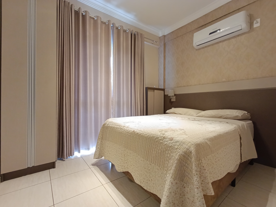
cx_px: 138
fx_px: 128
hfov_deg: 94.5
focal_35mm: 16
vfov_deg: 78.1
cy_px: 104
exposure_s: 1/30
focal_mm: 1.65
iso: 400
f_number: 2.2
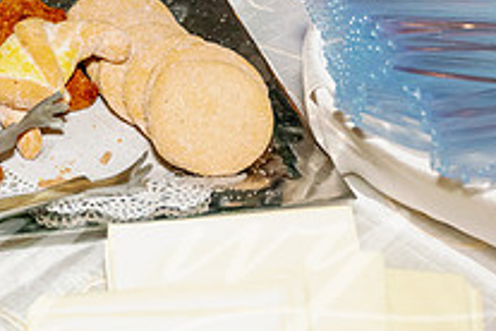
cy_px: -25
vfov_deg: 13.7
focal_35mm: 98
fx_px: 1350
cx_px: -134
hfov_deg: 19.3
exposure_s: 1/60
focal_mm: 35
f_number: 3.5
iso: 2500
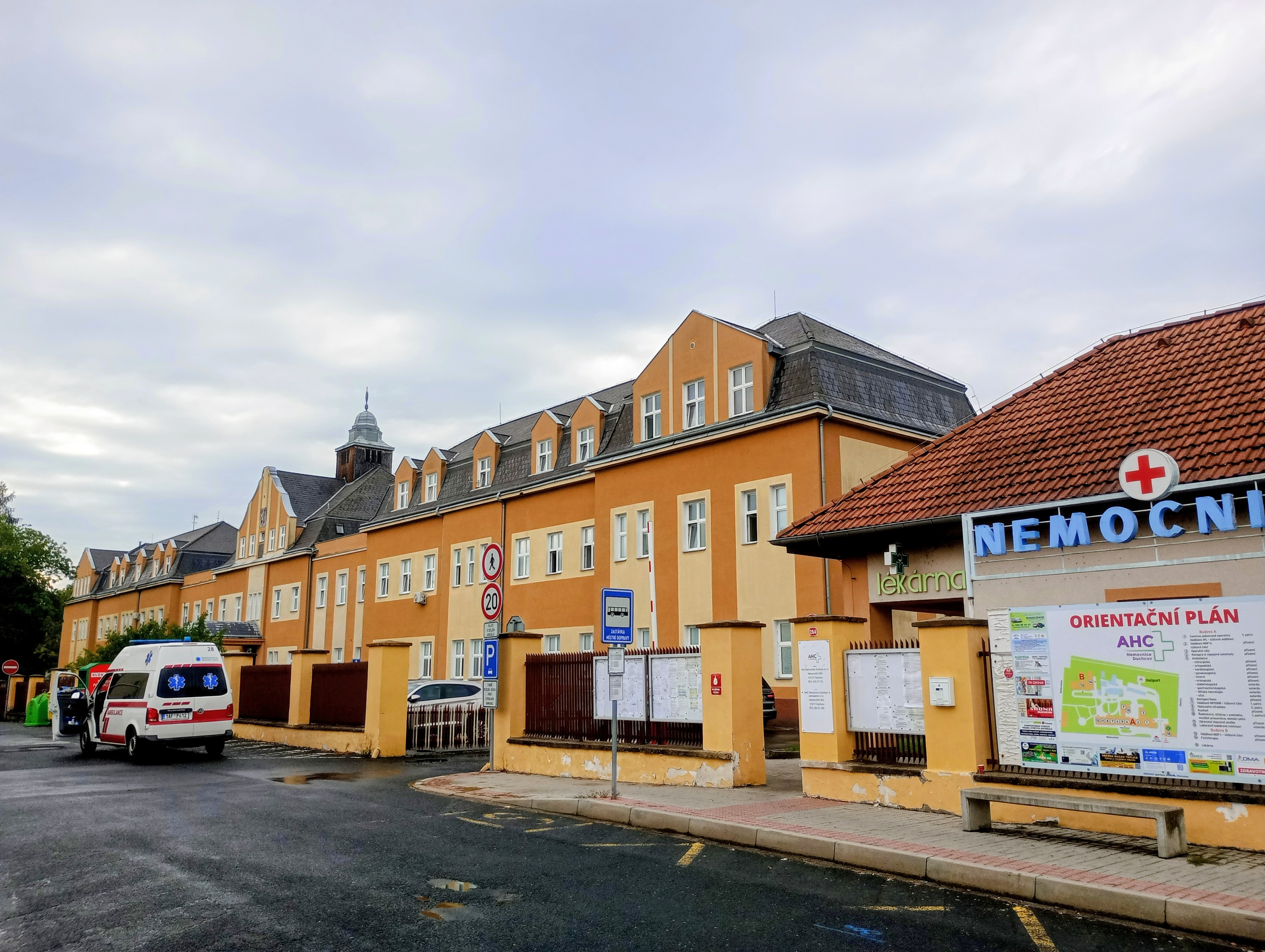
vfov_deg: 49.9
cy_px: 476
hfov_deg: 63.4
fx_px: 1025
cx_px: 632
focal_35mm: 28
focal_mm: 4.27
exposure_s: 1/374
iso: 104
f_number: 1.8
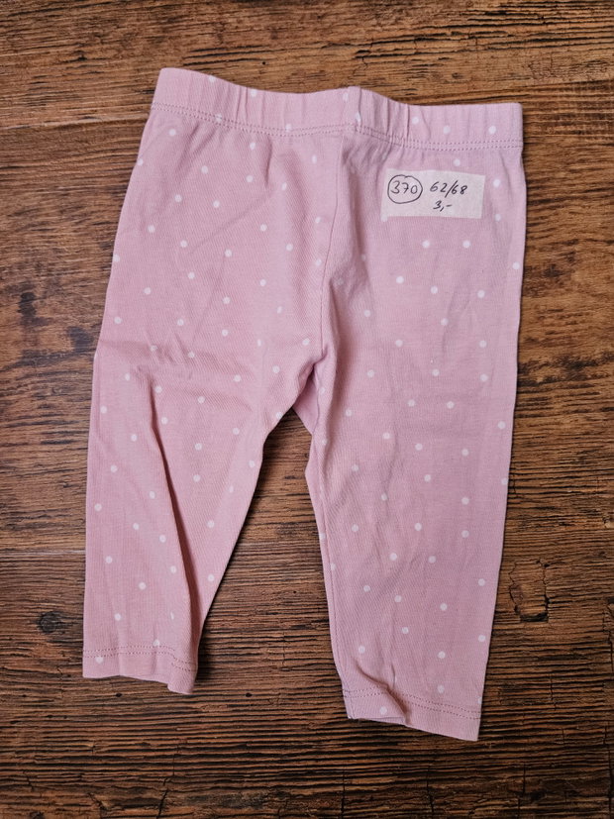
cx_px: 307
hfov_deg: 58.9
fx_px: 544
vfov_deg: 73.9
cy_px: 410
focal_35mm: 23
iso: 640
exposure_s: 1/100
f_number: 1.8
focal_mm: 5.4
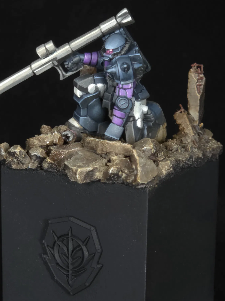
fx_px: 667
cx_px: 105
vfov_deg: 25.3
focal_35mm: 77
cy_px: 134
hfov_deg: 19.1
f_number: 2.4
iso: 50
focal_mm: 7
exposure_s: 1/6
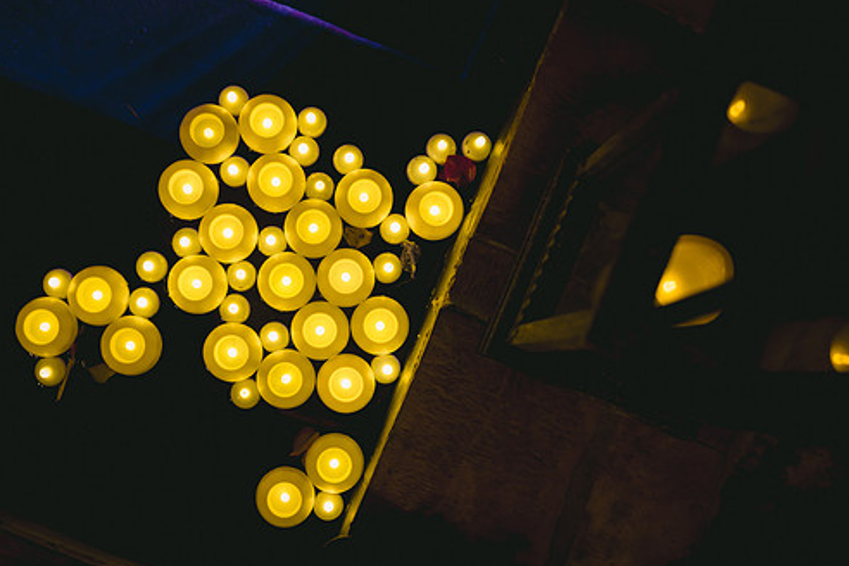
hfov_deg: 56.9
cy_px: 315
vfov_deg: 39.9
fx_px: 778
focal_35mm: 33
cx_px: 357
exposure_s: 1/60
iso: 1000
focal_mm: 28
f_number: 2.8
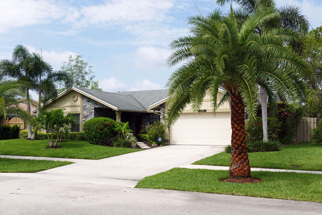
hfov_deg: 48.5
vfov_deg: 33.4
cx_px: 161
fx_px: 358
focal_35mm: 40
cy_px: 108
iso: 125
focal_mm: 14.76
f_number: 3.5
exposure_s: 1/1600
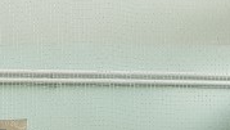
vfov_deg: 11.5
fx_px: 580
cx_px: -57
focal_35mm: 95
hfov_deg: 20.7
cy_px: 261
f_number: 1.7
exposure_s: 1/100
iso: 80
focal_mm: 4.2
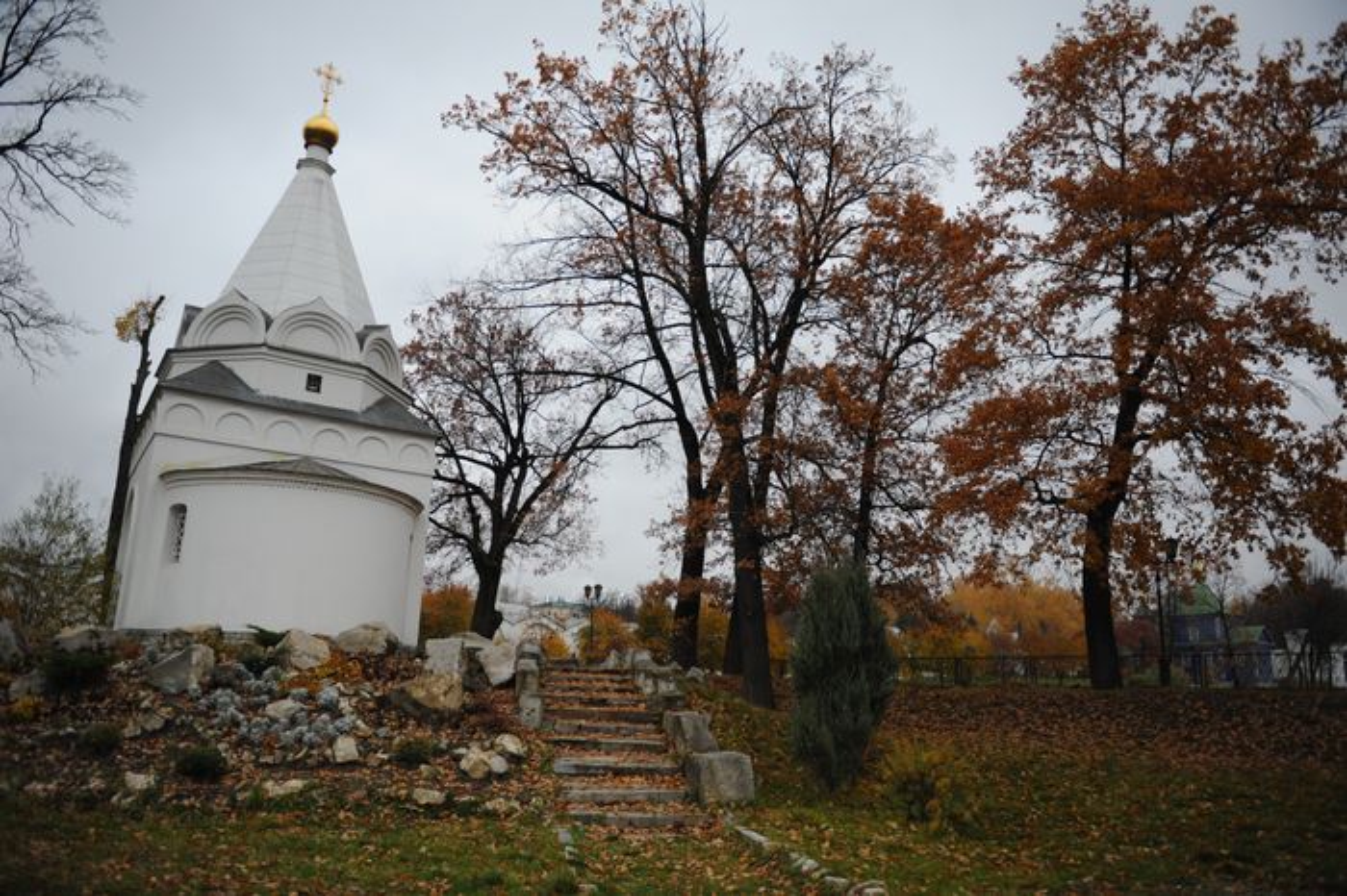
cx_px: 674
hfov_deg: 73.8
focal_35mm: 24
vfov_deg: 53.1
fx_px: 898
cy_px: 448
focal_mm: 24
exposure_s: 1/5000
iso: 1600
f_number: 2.8
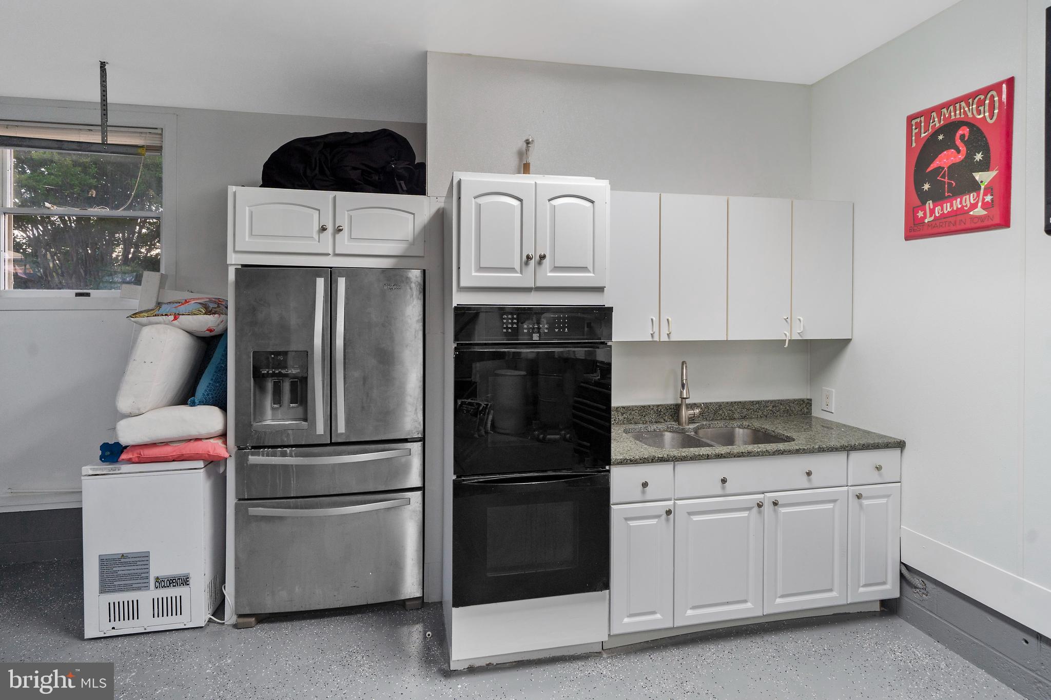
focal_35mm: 16
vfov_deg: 73.7
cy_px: 350
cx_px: 526
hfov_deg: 96.7
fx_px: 467
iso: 500
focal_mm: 16
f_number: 6.3
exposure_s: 1/25
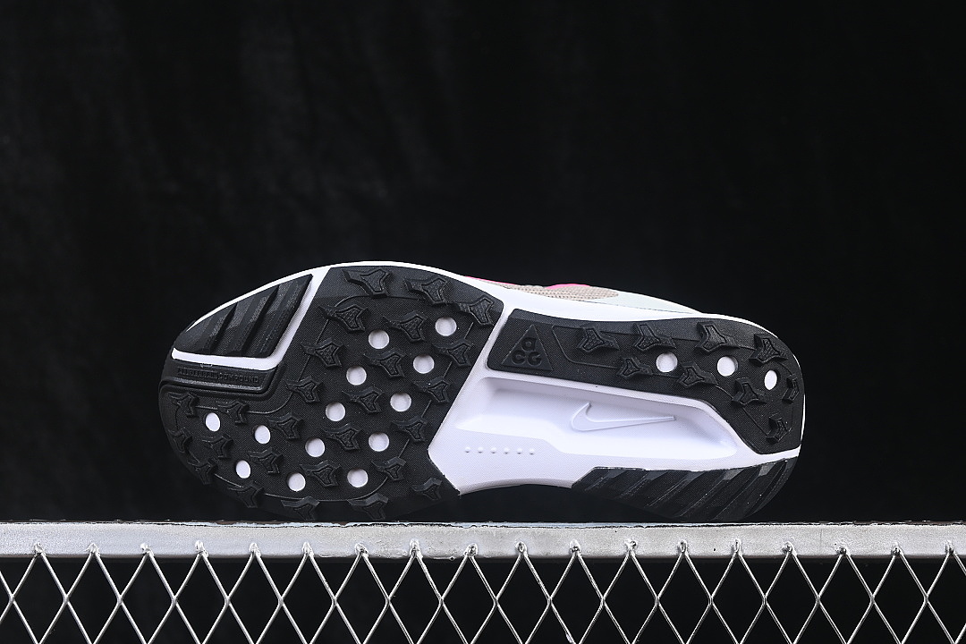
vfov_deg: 18.2
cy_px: 322
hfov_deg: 27.0
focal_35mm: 75
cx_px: 483
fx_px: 2012
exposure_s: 1/60
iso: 160
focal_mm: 50
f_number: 6.3
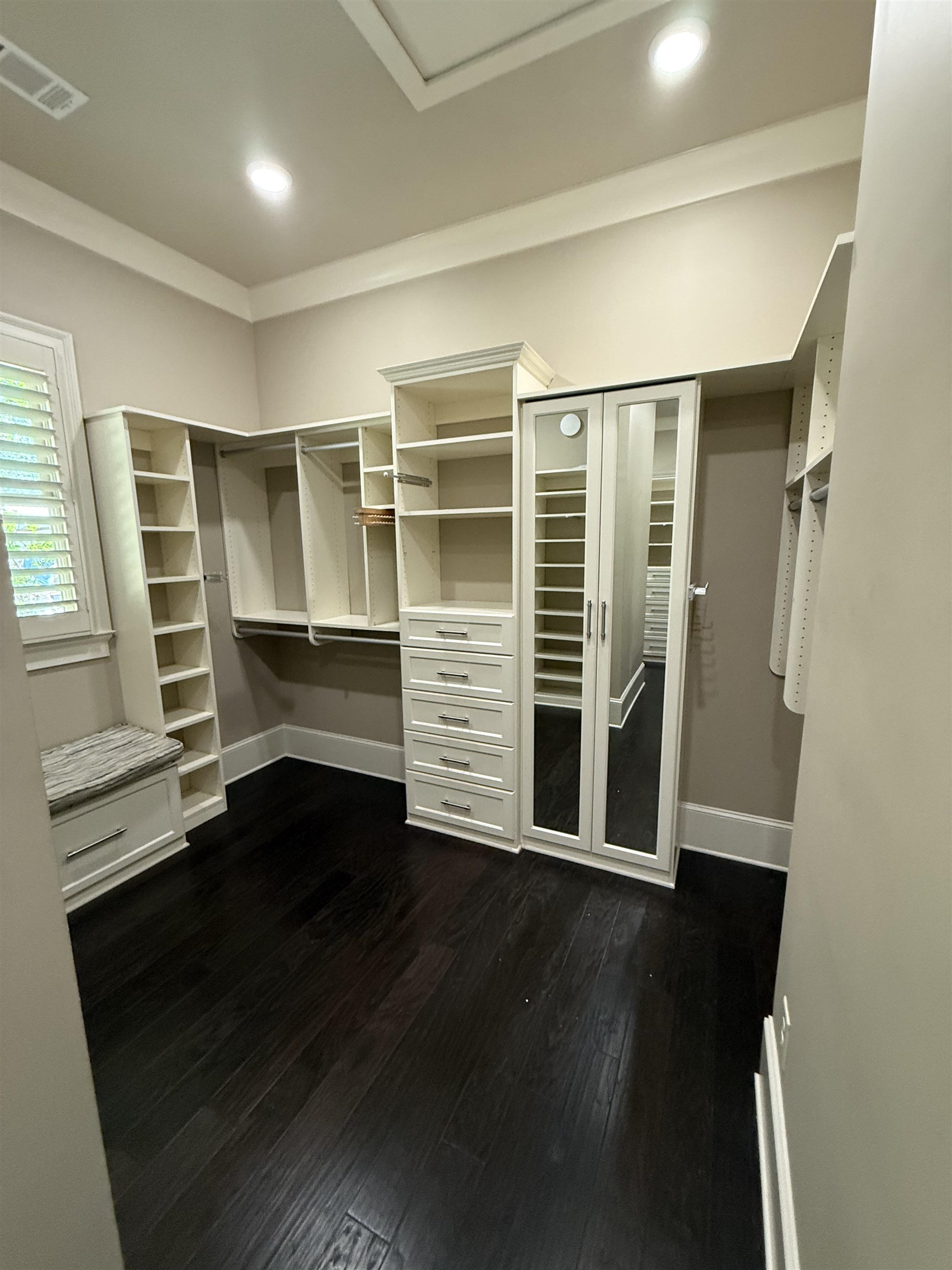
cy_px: 635
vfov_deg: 102.1
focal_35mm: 14
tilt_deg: -10.3
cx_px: 476
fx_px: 513
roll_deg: +0.1
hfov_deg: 85.7
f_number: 2.2
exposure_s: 1/60
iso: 400
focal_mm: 2.22
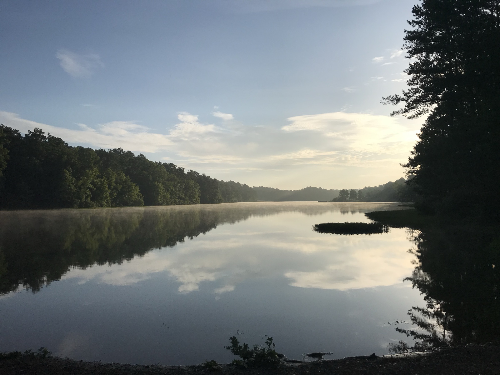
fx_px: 404
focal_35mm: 28
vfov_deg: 49.7
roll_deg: +0.3
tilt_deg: +3.1
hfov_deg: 63.4
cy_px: 188
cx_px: 250
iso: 20
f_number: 1.8
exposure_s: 1/5051
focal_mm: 3.99
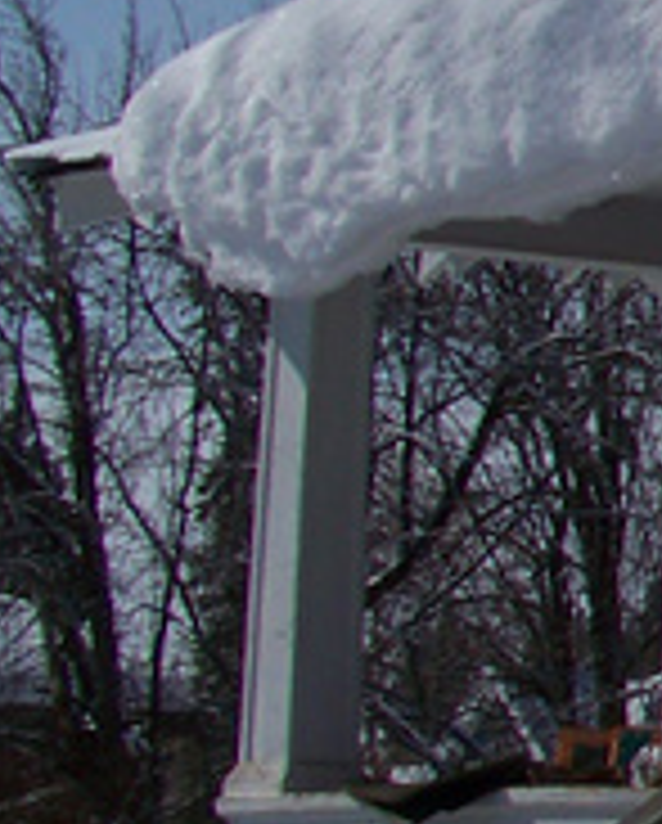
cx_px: 2009
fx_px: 4397
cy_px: 365
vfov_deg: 10.7
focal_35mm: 180
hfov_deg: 7.5
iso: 64
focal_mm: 5.85
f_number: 5.6
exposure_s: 1/1250
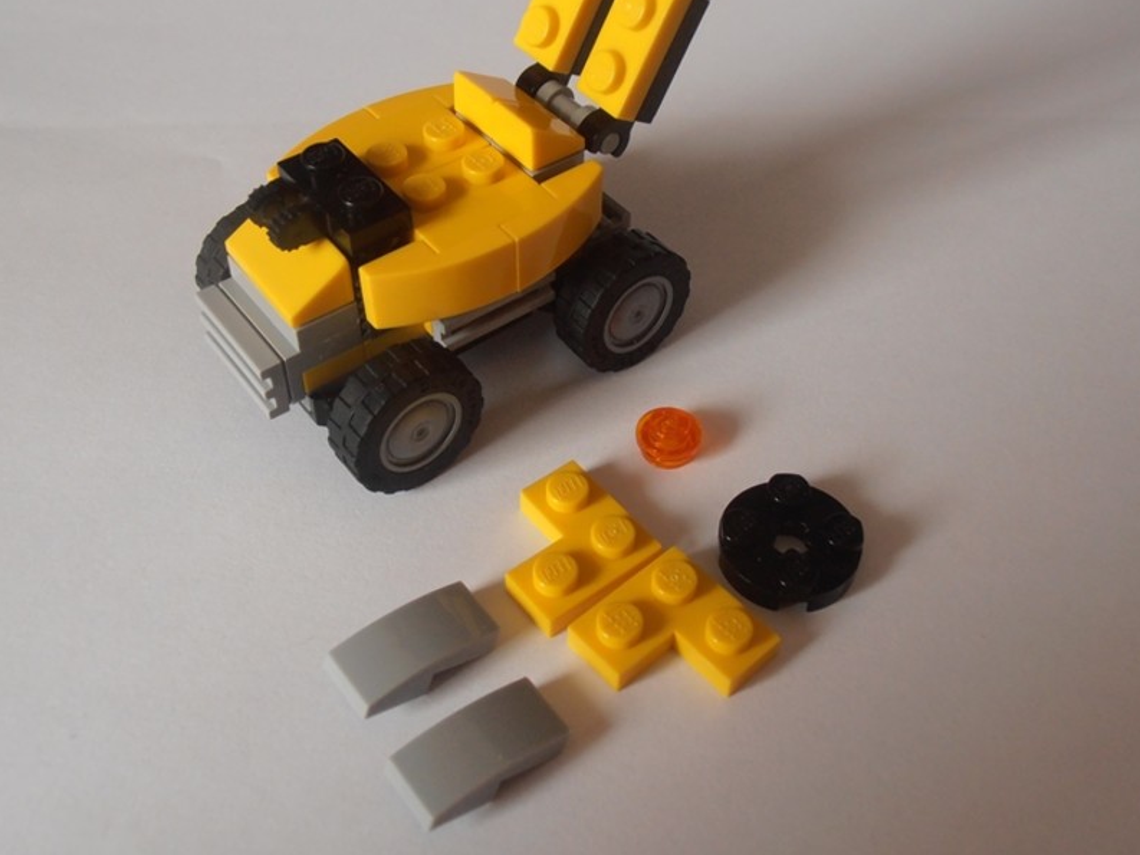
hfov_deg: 44.8
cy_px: 376
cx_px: 572
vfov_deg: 34.3
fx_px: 1383
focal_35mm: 42
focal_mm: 6.61
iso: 125
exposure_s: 1/25
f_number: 3.9
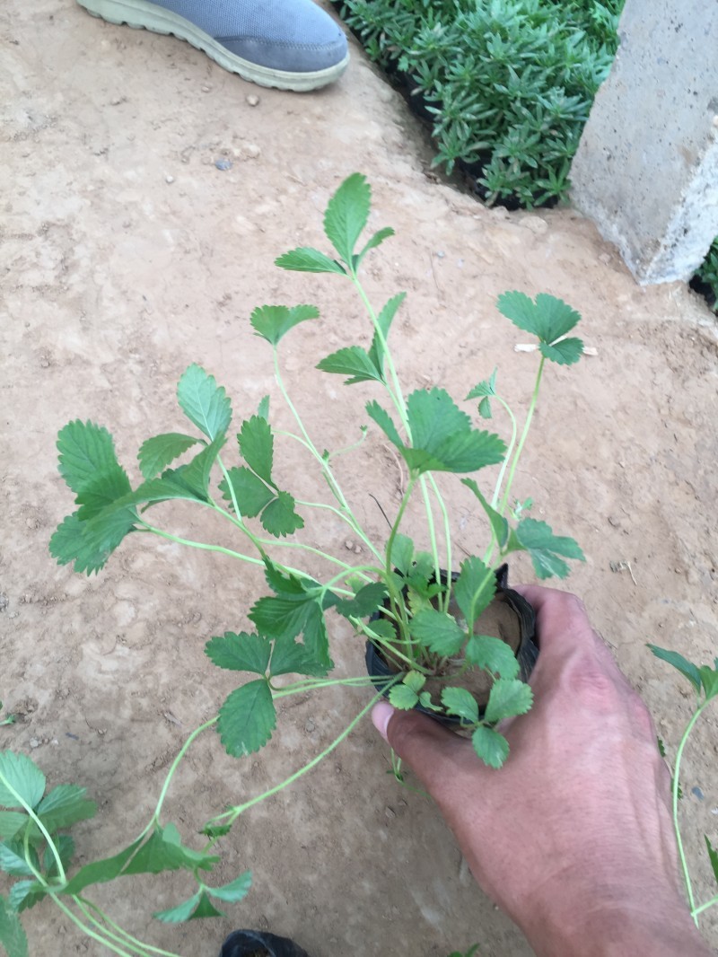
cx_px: 359
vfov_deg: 61.6
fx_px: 802
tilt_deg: -59.5
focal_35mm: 29
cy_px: 478
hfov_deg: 48.2
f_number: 2.2
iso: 32
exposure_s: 1/113
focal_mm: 4.15
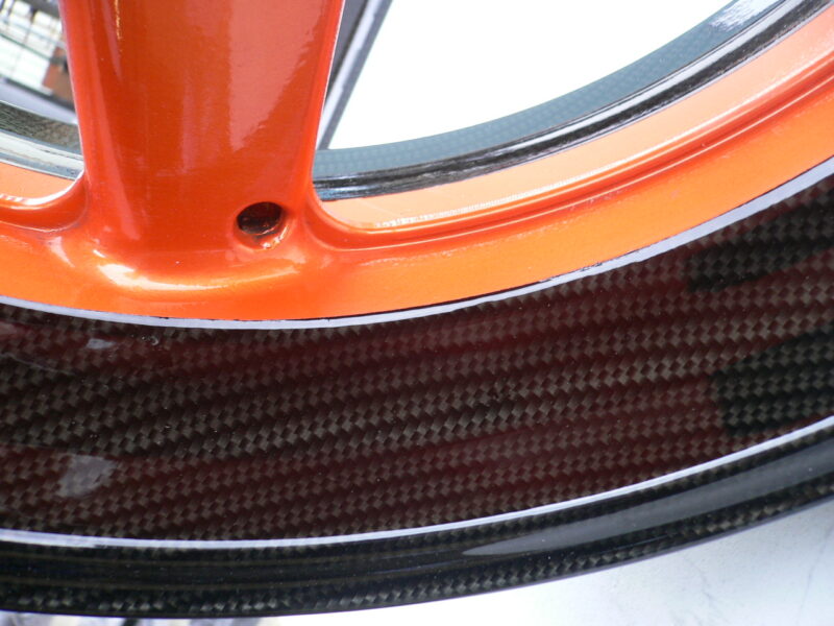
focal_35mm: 35
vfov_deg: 40.7
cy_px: 313
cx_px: 417
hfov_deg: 52.6
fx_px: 843
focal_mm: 5.8
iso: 100
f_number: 2.8
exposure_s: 1/30
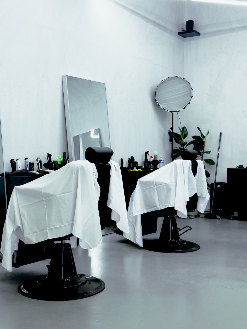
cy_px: 164
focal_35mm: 48
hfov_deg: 30.3
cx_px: 124
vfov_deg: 39.7
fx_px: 457
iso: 80
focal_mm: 6.76
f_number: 1.8
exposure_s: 1/100
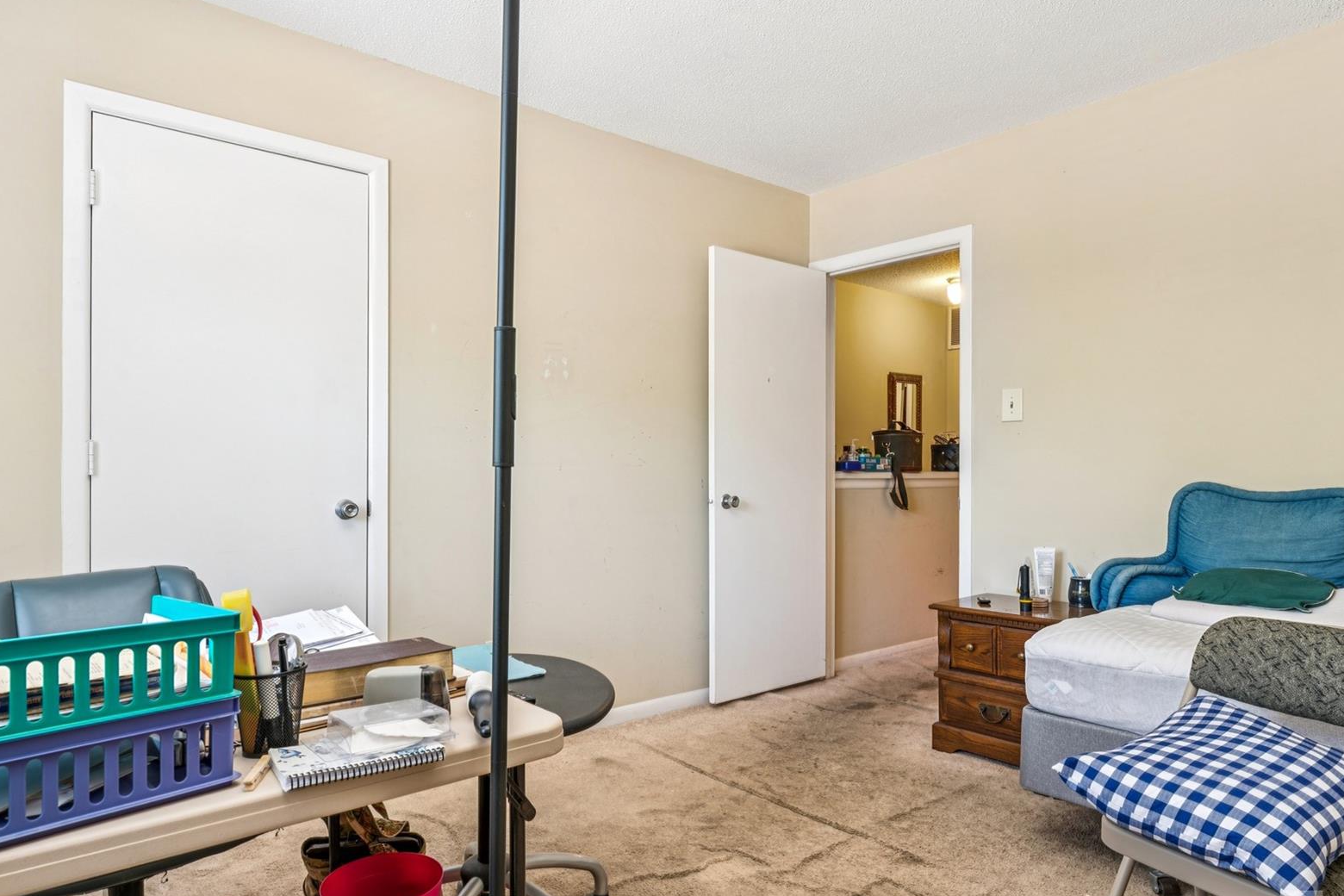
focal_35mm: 22
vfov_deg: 57.7
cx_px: 673
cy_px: 472
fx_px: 813
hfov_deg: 79.1
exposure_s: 1.3
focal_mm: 16.6
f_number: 13
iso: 100
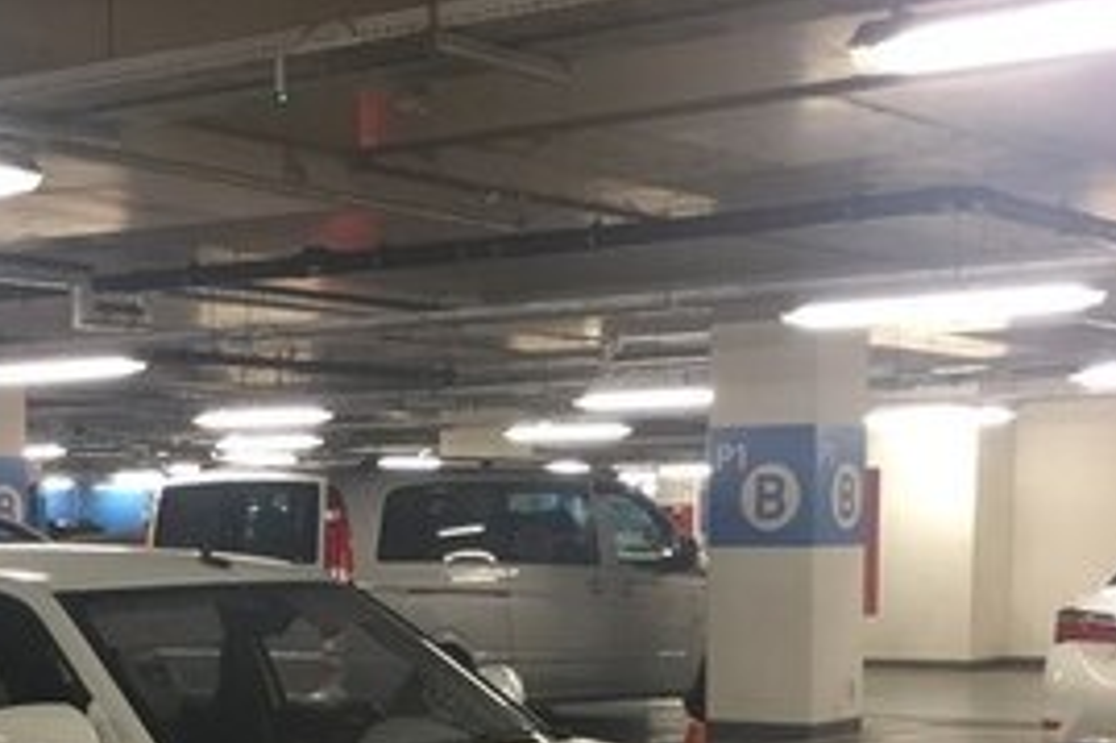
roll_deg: +0.3
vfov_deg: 17.7
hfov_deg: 27.2
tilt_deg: -7.7
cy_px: 853
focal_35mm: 74
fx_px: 2293
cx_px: 361
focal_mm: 4.15
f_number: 2.2
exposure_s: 1/33
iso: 80
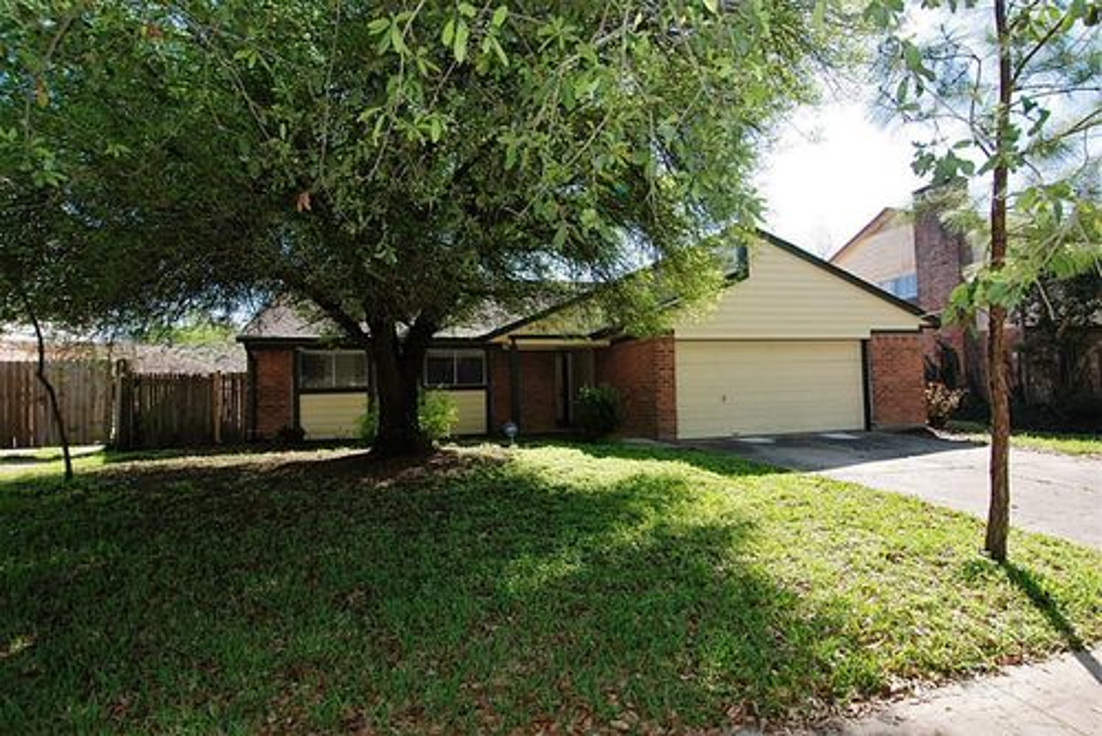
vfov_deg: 36.9
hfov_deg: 53.1
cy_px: 368
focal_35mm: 36
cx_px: 551
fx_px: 1103
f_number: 6.3
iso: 100
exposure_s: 1/160
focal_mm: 24
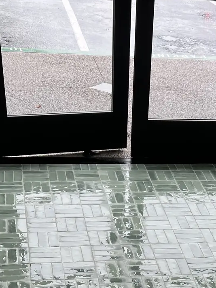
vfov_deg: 23.7
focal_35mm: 73
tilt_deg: -38.5
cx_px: 178
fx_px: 607
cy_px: 366
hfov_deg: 19.9
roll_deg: -9.6
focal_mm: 5.7
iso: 50
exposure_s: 1/302
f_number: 1.5
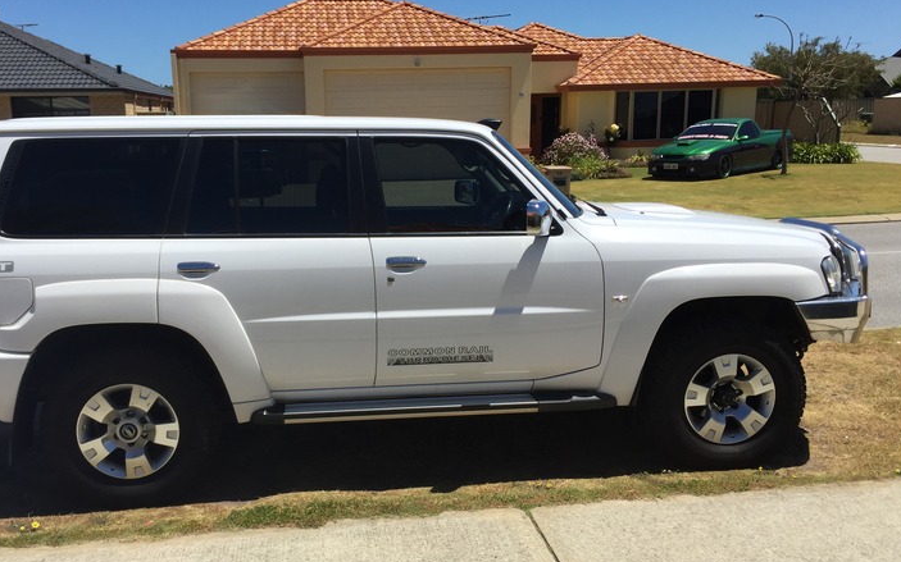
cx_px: 406
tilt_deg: -10.1
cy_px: 297
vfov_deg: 36.2
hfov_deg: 55.2
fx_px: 859
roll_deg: +0.2
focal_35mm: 35
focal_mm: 4.15
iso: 32
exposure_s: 1/3049
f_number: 2.2
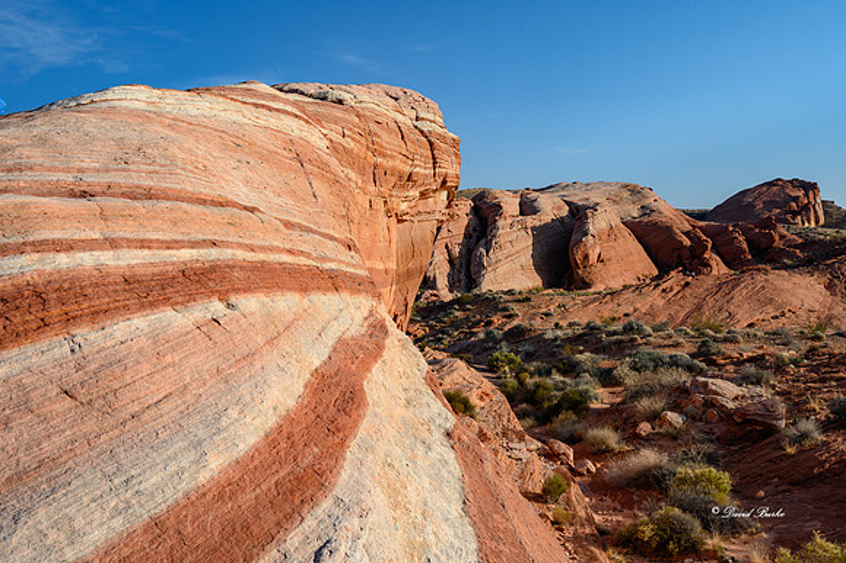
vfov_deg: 43.6
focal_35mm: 30
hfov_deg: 62.0
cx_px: 423
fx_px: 705
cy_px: 282
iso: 100
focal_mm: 30
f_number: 16
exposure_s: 1/80
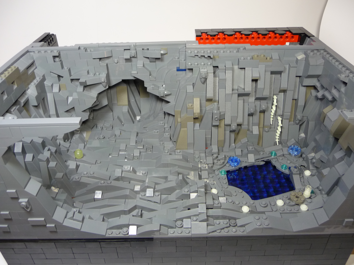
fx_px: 297
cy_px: 132
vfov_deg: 48.2
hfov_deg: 61.7
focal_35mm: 29
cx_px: 177
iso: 160
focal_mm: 4.7
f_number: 3.3
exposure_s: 1/30
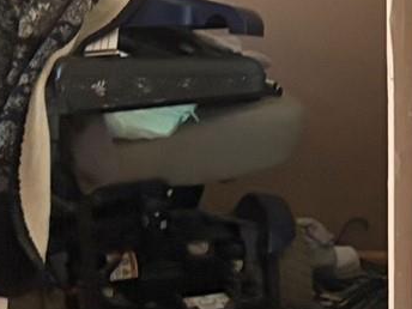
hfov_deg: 12.4
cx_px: 521
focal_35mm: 155
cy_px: 241
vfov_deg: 9.6
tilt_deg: -15.7
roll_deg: -0.9
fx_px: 1845
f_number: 1.6
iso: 500
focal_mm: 5.96
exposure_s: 1/60
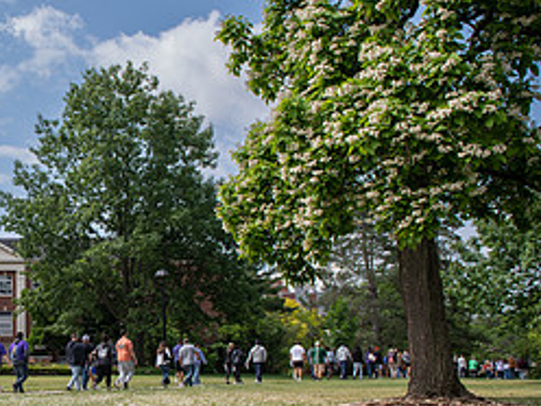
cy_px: 278
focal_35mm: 54
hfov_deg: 32.4
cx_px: -11
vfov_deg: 26.8
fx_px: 844
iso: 100
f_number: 4
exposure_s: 1/640
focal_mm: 24
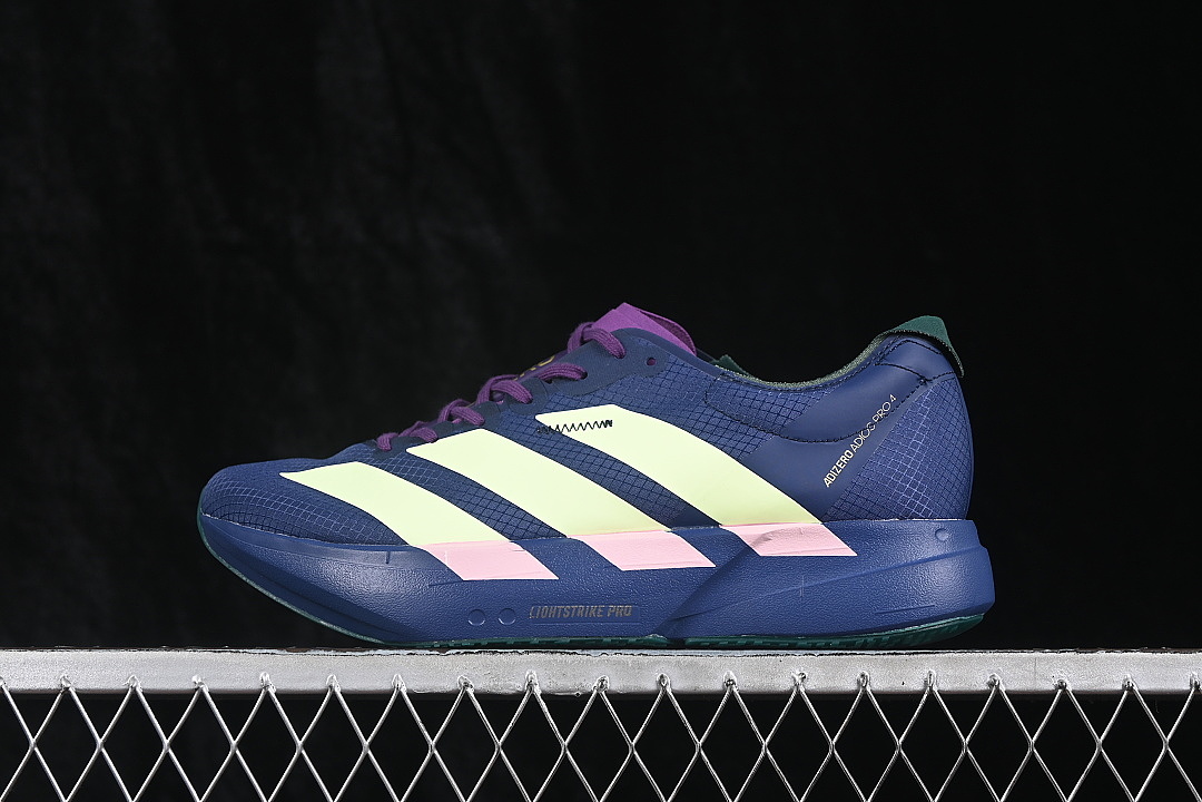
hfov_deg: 27.0
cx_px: 601
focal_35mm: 75
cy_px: 401
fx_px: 2504
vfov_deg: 18.2
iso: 160
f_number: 6.3
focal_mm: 50
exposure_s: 1/60
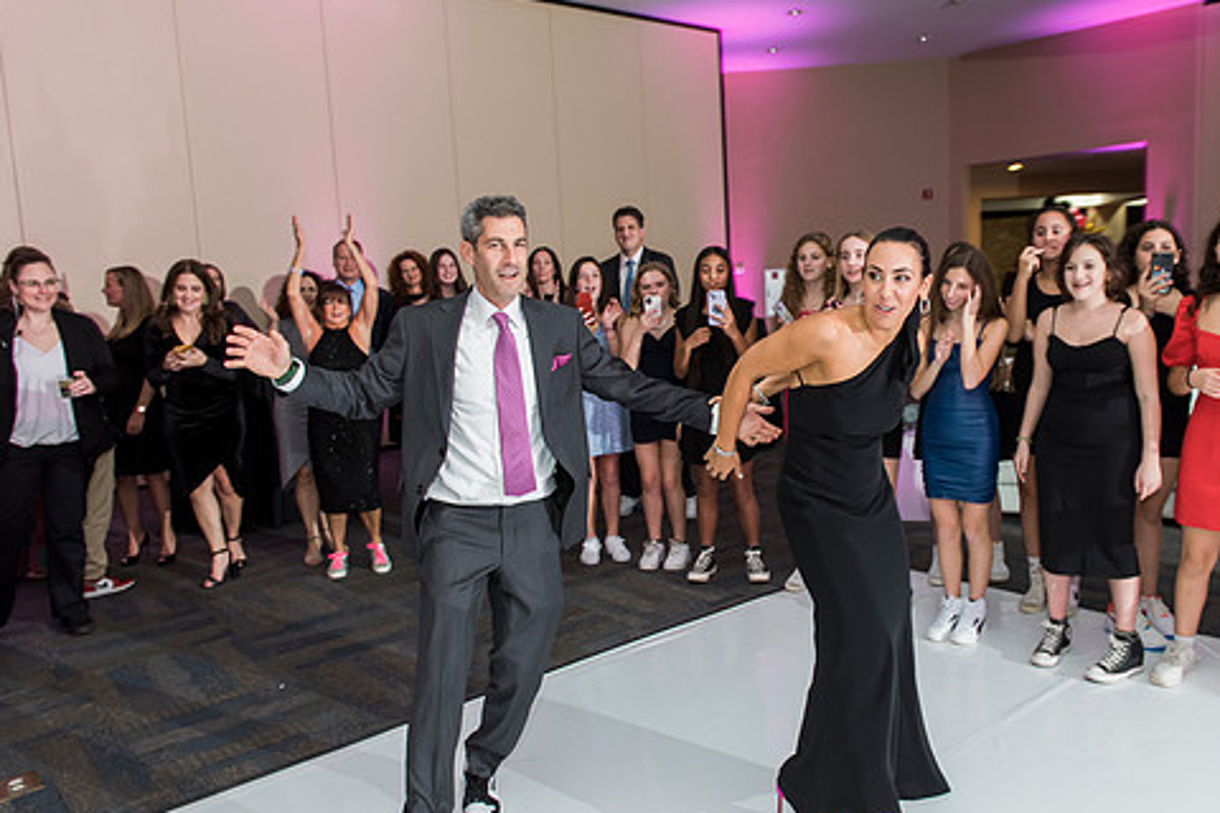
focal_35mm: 29
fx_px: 983
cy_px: 403
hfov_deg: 63.6
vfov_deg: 45.0
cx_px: 651
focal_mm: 24
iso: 1000
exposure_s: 1/100
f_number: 4
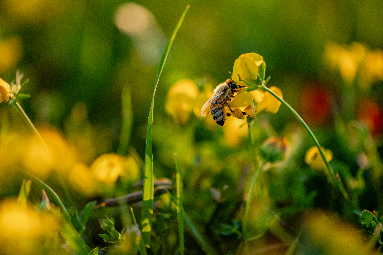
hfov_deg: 19.5
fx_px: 1117
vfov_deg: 13.0
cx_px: 192
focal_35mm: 105
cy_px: 128
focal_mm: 105
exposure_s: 1/500
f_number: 3.3
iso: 400
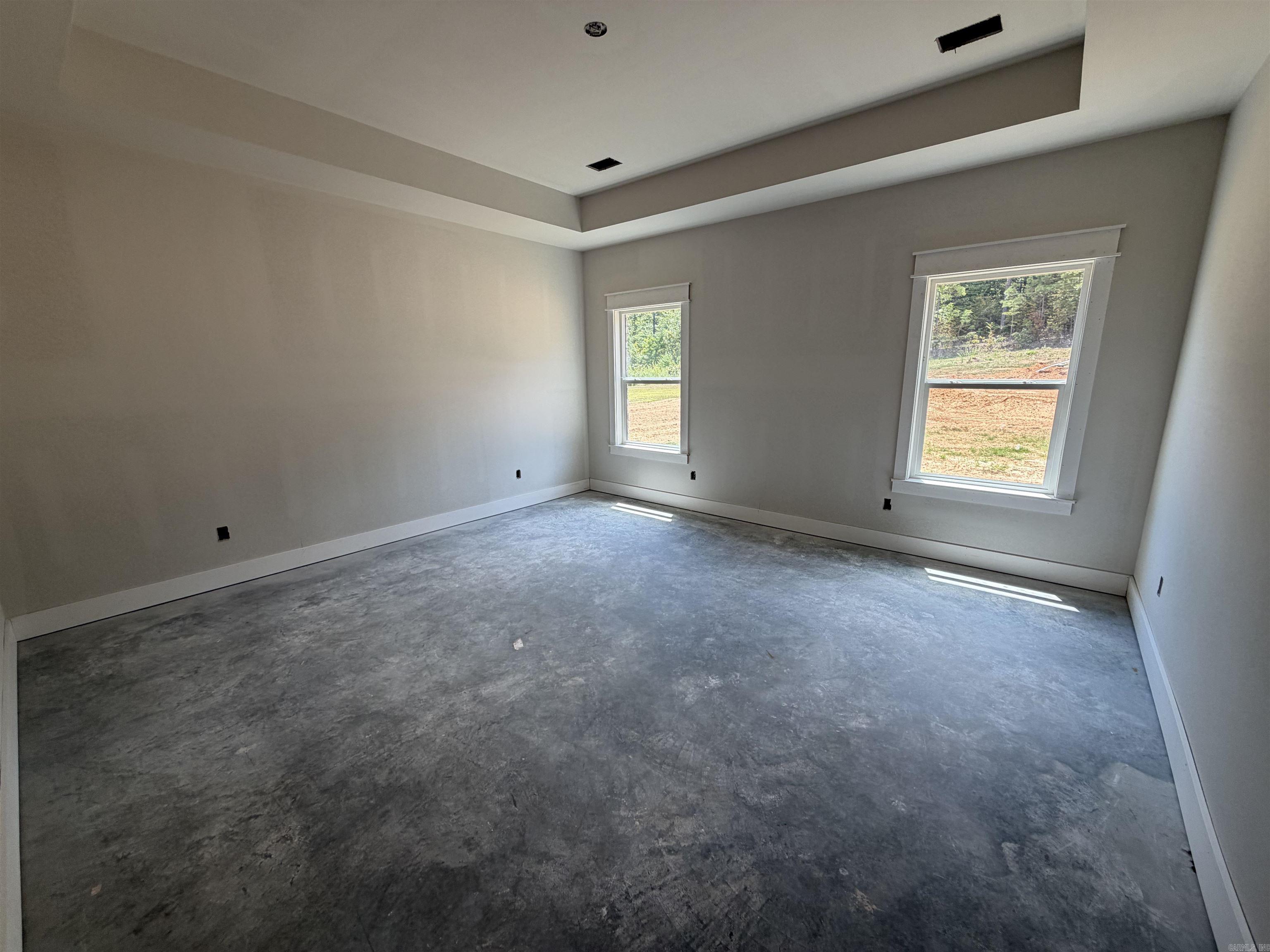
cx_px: 635
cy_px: 476
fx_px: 514
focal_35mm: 14
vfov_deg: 85.7
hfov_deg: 102.1
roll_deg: +0.7
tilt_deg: -11.4
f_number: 2.2
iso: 80
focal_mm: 2.22
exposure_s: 1/121
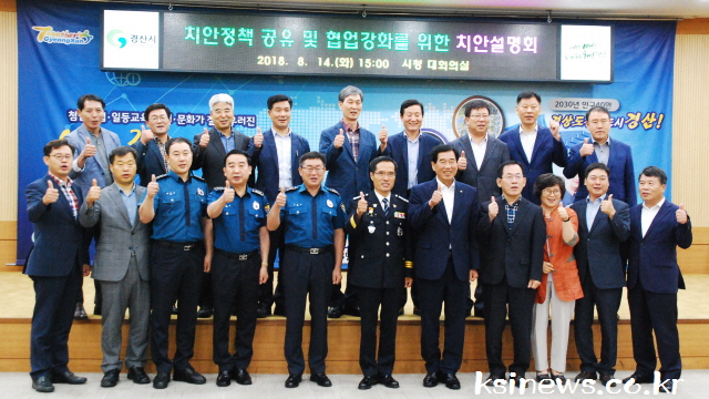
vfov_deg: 24.2
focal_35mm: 50
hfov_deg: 41.7
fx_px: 931
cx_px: 357
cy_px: 180
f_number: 6.3
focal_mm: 31
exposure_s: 1/80
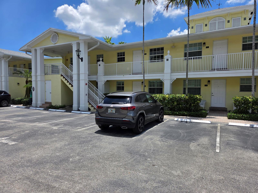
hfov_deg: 73.9
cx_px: 129
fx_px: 171
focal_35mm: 23
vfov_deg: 58.9
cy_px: 96
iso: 80
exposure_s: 1/5977
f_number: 1.8
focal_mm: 5.4
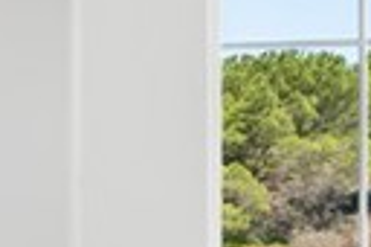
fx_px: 1153
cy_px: 182
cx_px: -449
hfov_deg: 14.1
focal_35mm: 112
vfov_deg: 12.2
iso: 125
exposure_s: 1/13
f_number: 8
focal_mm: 14
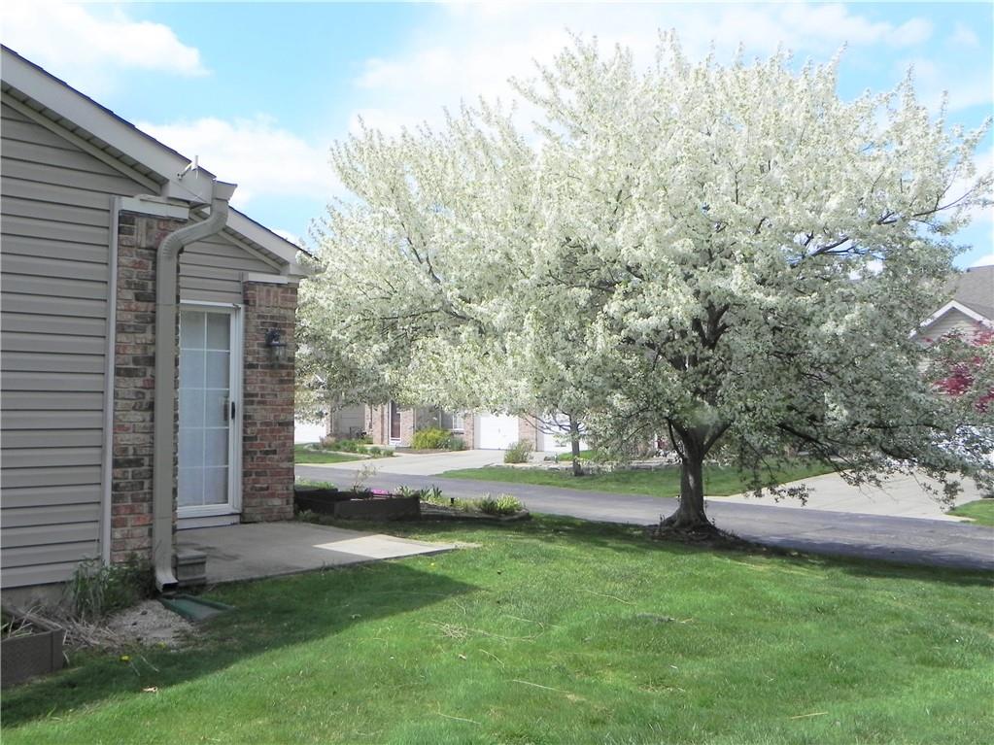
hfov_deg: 55.4
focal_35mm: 33
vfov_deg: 42.9
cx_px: 497
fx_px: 947
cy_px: 372
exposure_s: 1/329
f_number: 7.1
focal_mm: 5.9
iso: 160
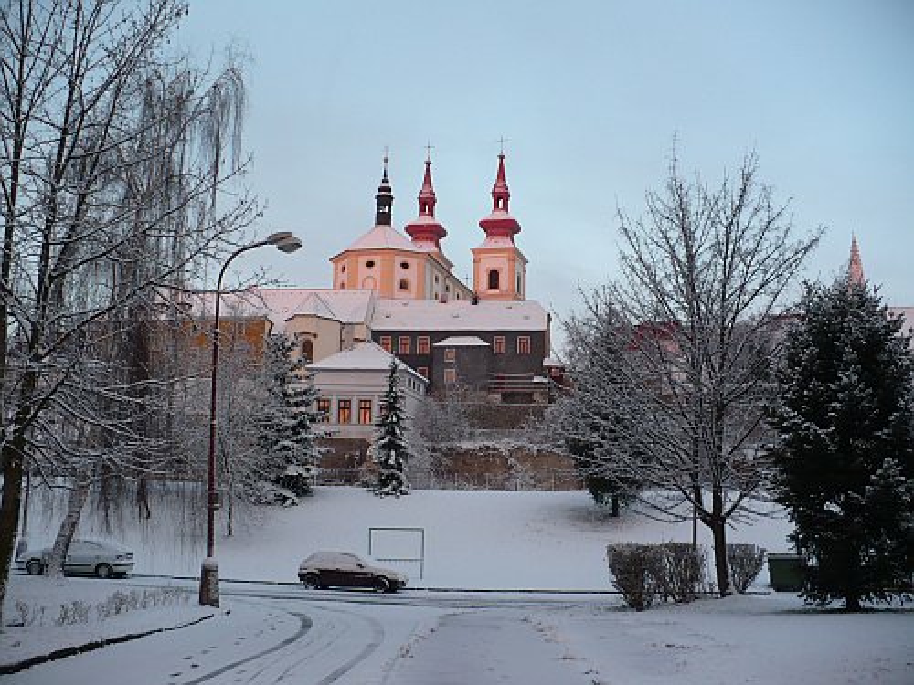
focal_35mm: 37
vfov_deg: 38.7
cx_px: 457
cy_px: 342
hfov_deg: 50.1
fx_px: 977
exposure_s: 1/80
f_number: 2.8
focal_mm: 6.1
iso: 100
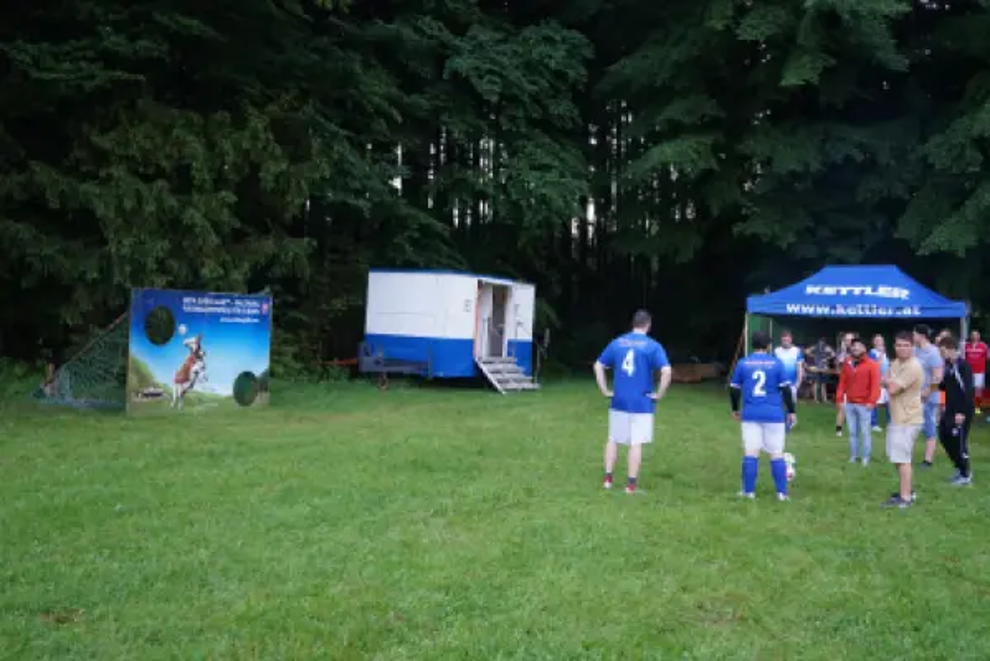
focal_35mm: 34
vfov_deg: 38.9
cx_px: 495
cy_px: 330
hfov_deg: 55.8
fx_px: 935
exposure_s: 1/160
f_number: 4
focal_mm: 34
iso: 1250
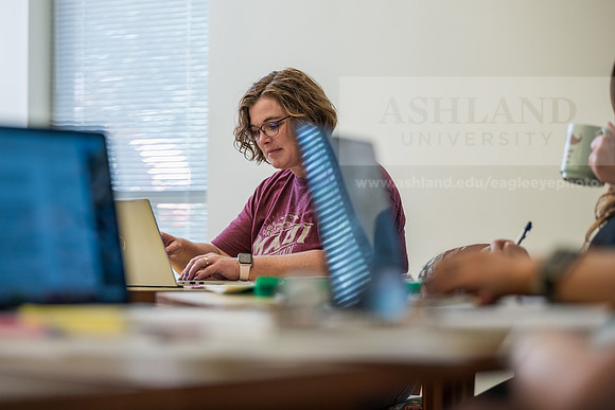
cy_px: 205
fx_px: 1880
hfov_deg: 18.6
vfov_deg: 12.5
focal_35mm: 110
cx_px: 308
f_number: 3.2
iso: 800
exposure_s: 1/200
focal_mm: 110
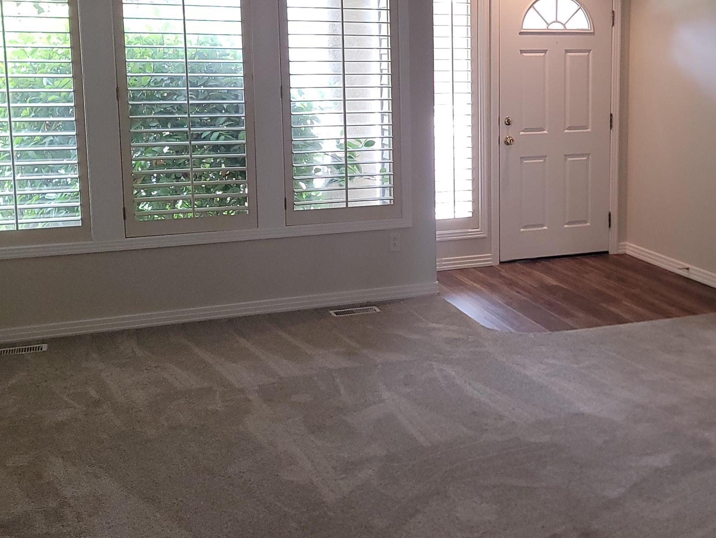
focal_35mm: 45
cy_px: 174
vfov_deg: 31.9
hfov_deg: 41.3
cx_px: 498
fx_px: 931
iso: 160
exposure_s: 1/120
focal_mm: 6.7
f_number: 1.8
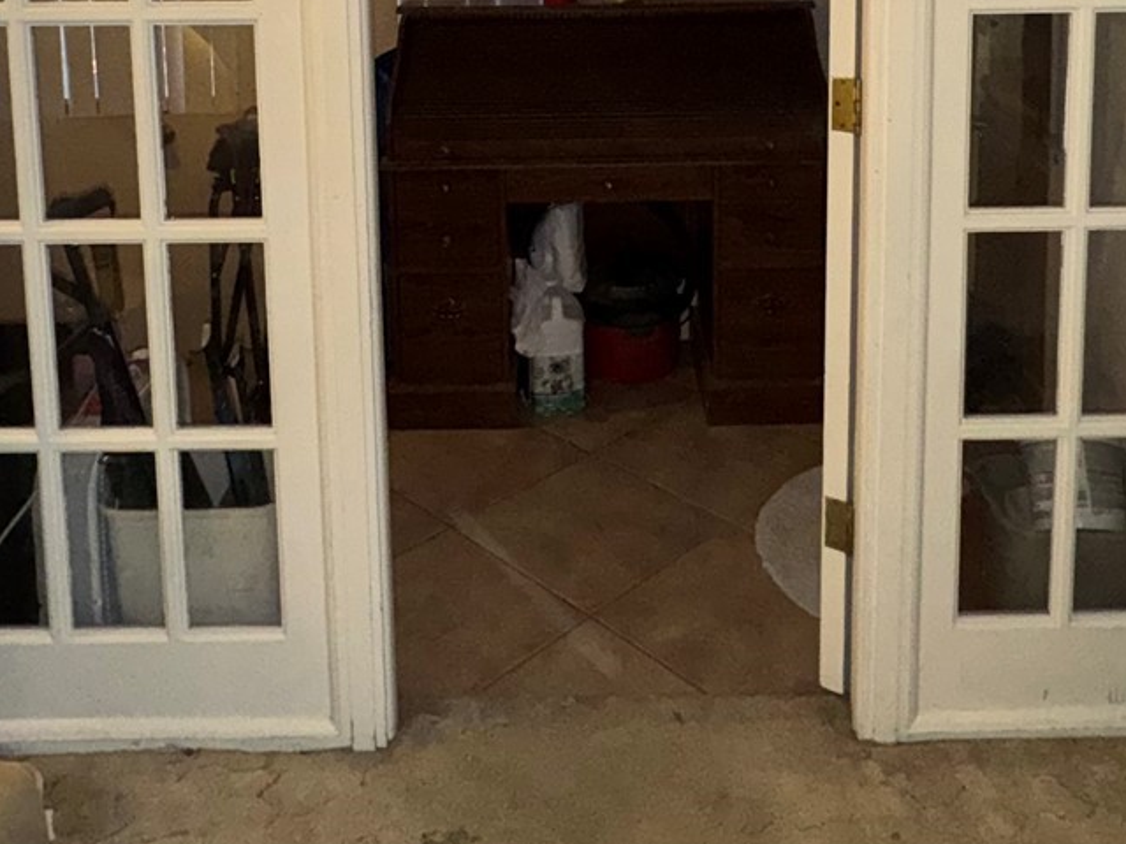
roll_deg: +0.4
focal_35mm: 35
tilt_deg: -6.5
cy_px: -16
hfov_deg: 52.6
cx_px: 602
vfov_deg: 36.3
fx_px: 1138
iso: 250
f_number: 2.2
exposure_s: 1/60
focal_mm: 2.22
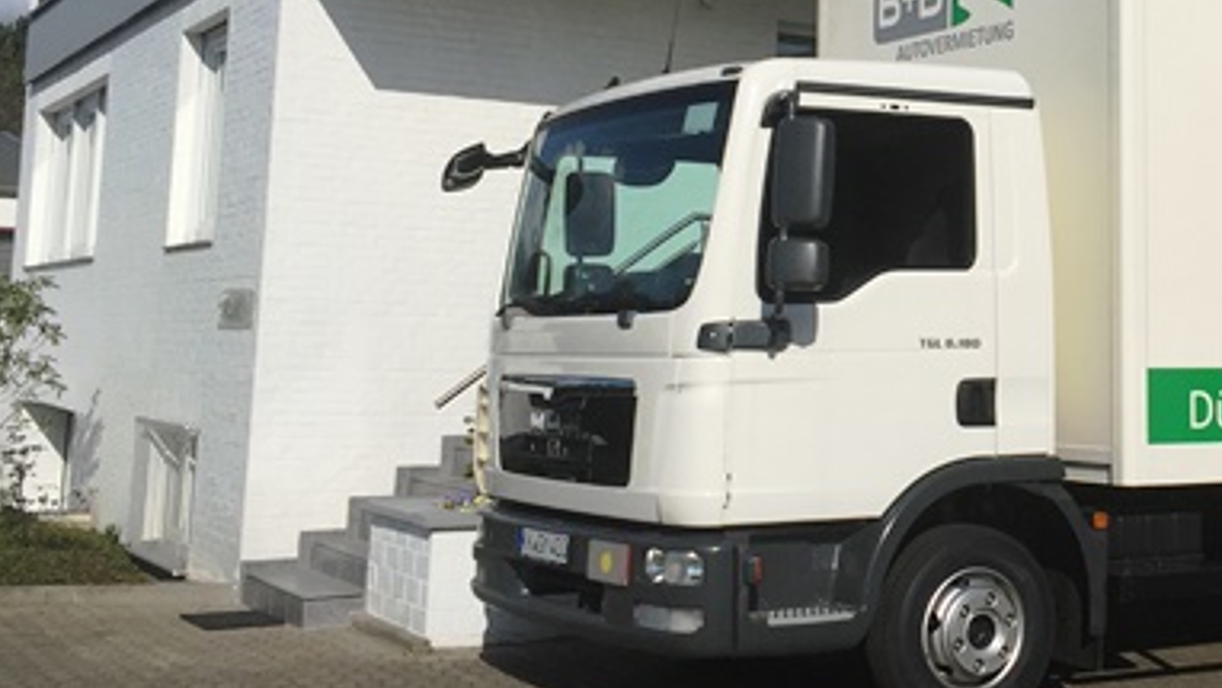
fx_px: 1718
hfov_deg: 37.4
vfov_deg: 21.9
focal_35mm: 53
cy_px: 10
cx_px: 1017
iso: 32
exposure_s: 1/5650
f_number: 2.2
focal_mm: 4.15
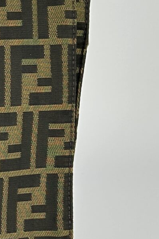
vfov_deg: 17.8
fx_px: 762
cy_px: 133
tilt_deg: -18.3
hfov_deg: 10.7
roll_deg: -2.3
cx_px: -177
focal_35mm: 115
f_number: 1.5
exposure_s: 1/186
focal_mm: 5.7
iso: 40
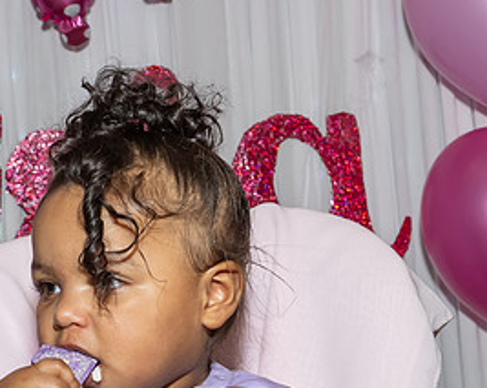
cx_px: 113
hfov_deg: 17.8
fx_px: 1541
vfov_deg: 14.3
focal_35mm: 107
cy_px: 284
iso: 640
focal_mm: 30
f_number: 8
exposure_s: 1/250
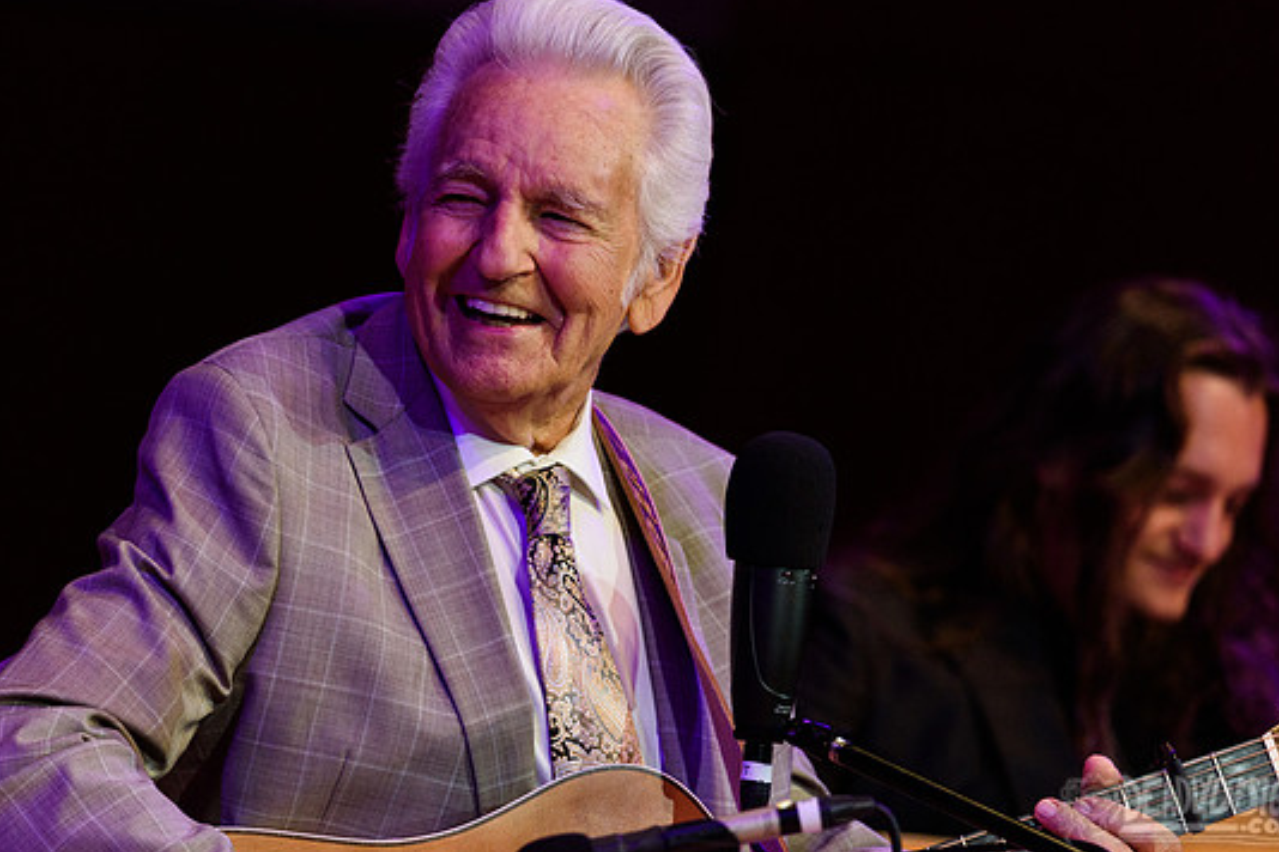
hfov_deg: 4.2
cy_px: 396
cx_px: 647
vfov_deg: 2.8
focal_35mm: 489
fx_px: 17372
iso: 2500
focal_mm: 450
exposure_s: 1/640
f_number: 6
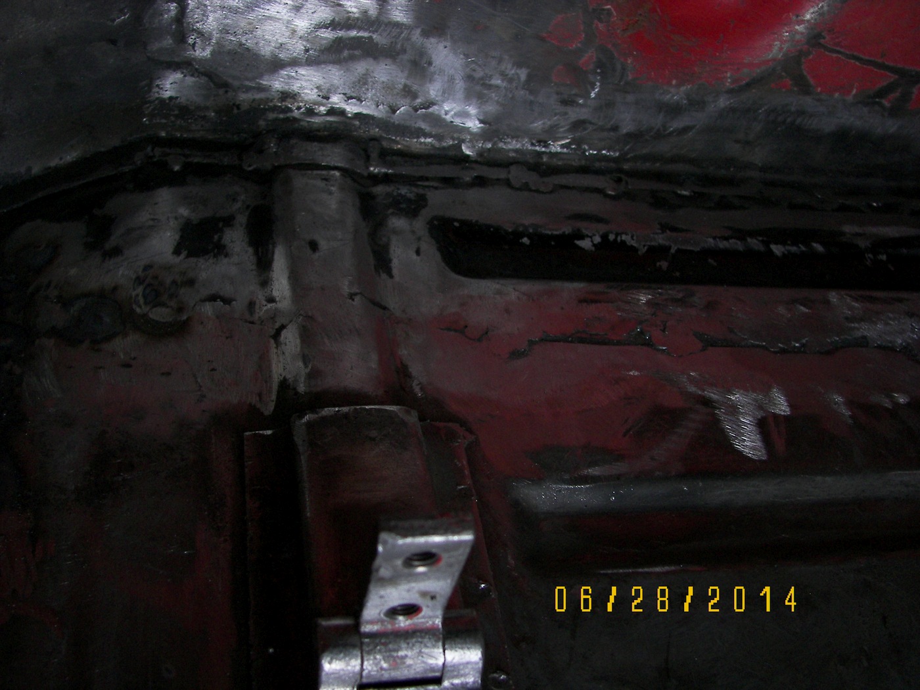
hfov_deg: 51.4
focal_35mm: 36
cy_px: 345
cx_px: 460
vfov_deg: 39.7
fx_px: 957
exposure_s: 1/30
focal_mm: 6
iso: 100
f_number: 2.8
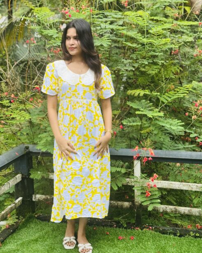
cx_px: 103
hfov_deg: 29.7
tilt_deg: -10.3
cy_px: 118
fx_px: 381
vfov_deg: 36.7
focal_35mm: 51
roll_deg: +1.8
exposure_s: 1/1458
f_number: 1.78
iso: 64
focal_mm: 6.76
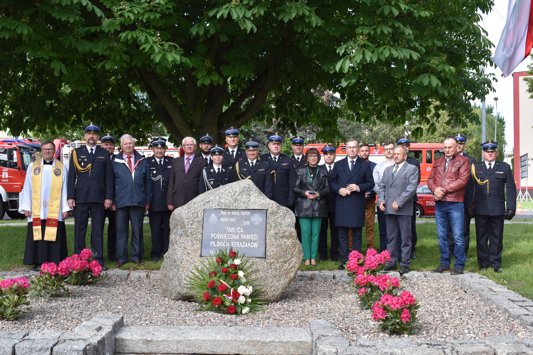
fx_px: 600
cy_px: 178
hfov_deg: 47.9
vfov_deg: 33.0
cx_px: 266
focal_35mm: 40
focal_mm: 27
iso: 320
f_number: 8
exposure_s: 1/250
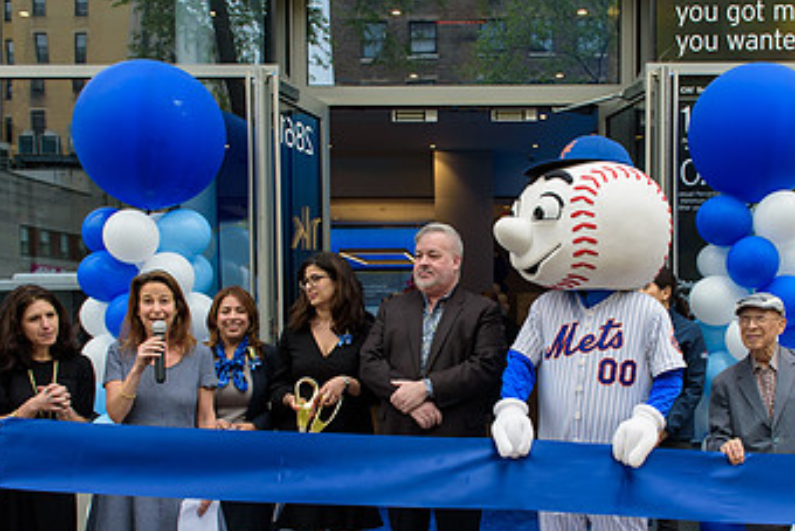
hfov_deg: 47.1
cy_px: 338
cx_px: 482
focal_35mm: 41
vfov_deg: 32.5
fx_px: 906
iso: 200
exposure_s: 1/250
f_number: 5
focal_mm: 24
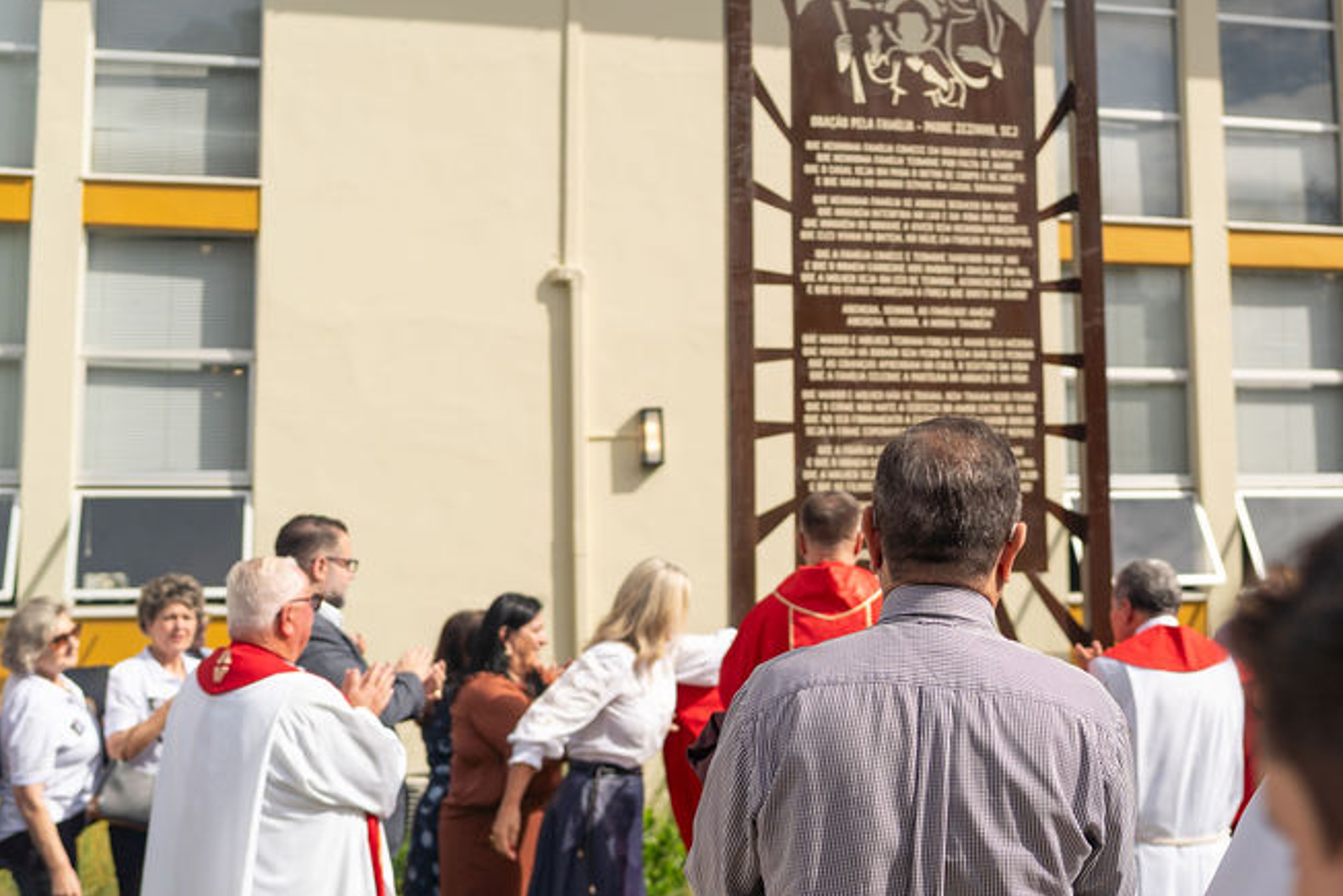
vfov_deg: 24.6
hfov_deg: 35.9
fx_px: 2052
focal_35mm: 55
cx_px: 902
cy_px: 355
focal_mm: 35
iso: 100
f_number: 2.8
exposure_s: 1/3200
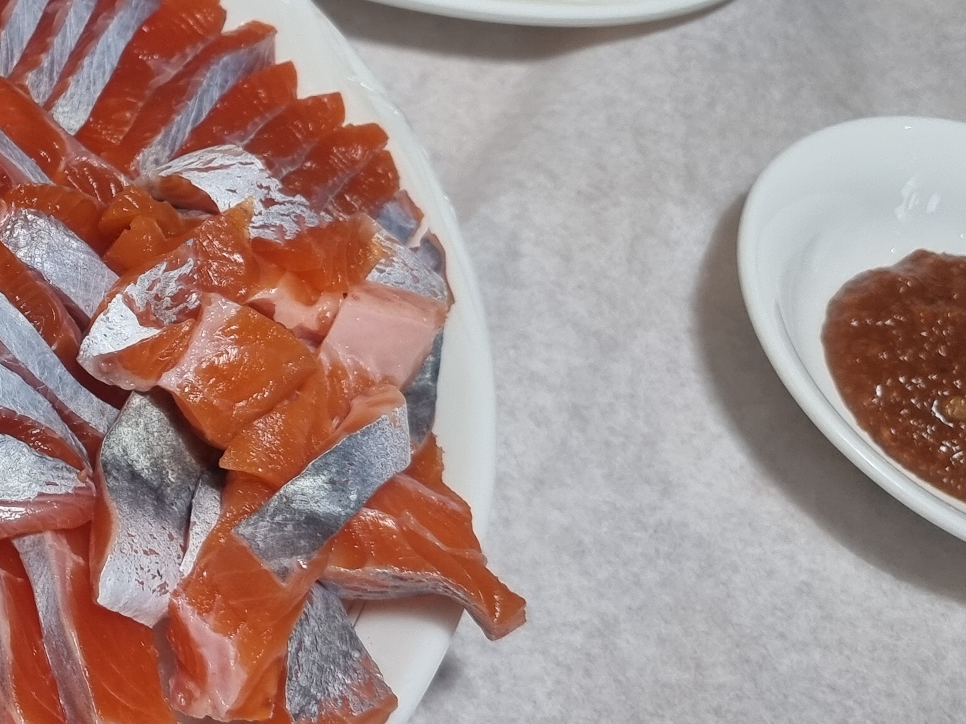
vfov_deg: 23.6
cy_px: 299
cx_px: -219
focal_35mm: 62
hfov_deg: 27.2
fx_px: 1730
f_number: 1.8
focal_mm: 6.7
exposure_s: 1/120
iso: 200
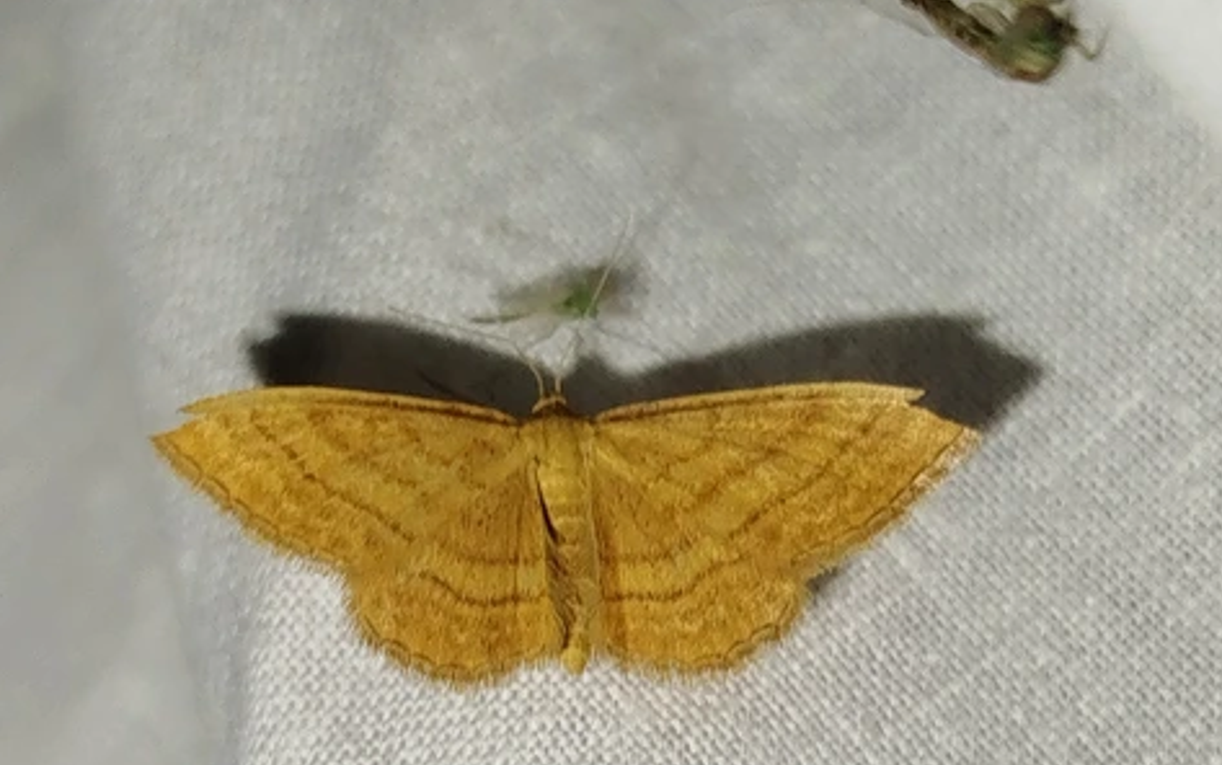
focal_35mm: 96
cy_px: 680
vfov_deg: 13.5
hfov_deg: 21.6
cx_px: 610
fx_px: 3198
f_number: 1.7
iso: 64
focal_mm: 5.31
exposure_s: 1/50
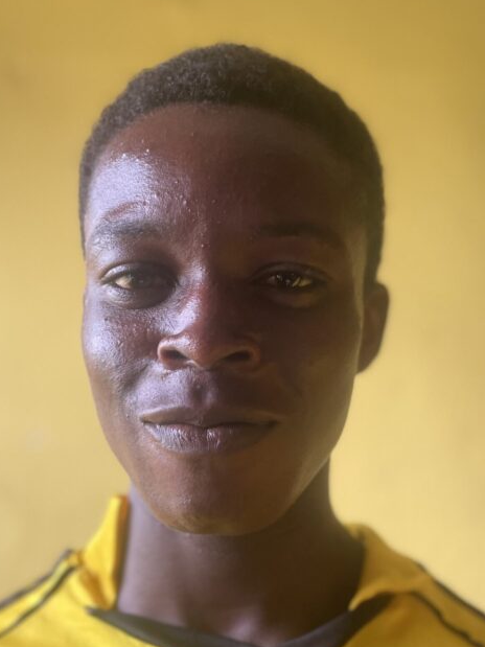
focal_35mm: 43
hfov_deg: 33.6
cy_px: 392
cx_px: 244
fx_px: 804
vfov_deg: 43.6
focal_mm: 4.2
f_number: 1.6
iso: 160
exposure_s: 1/60
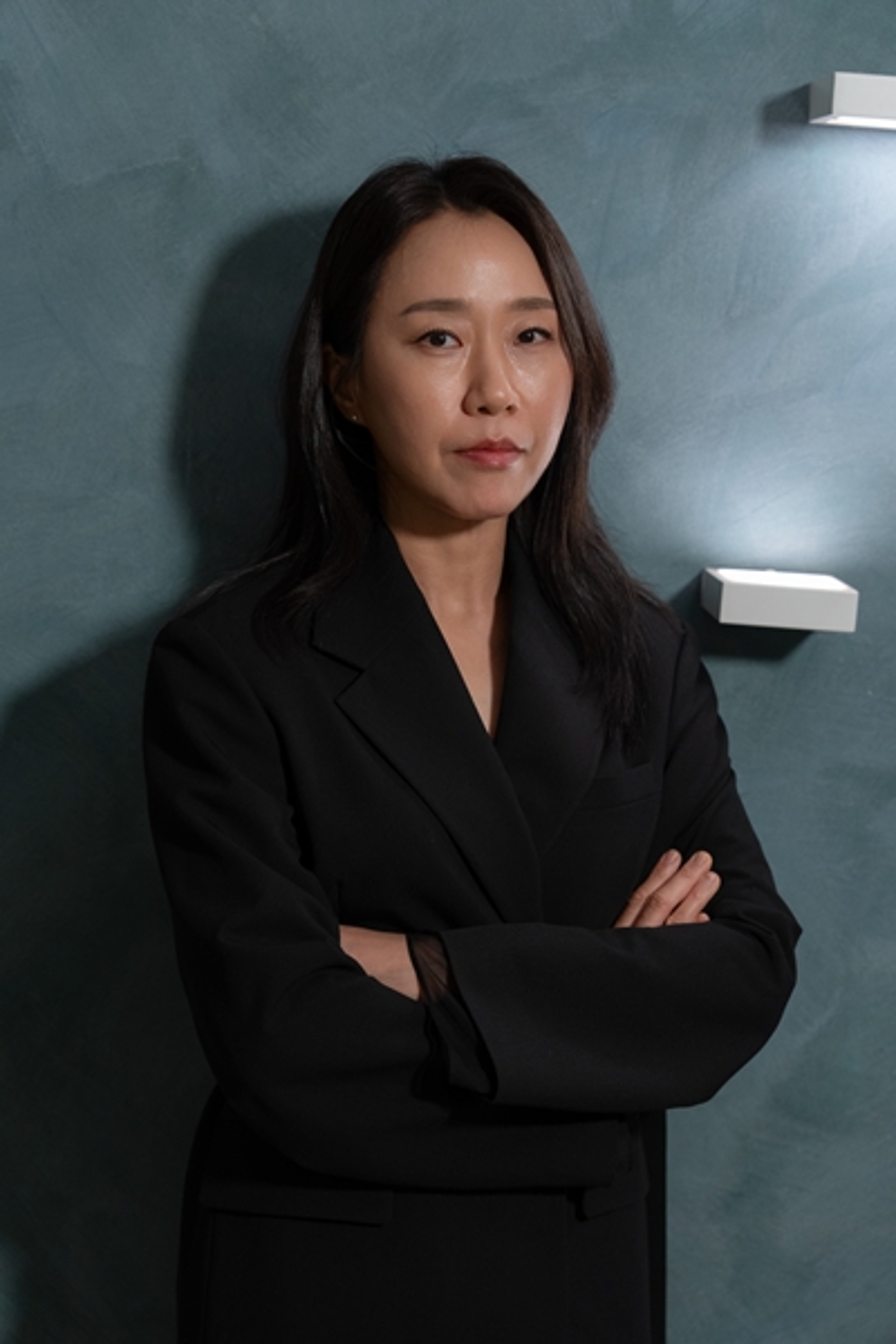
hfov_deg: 19.5
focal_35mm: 70
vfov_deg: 28.8
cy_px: 672
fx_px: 2613
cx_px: 448
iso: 1000
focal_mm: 70
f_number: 3.2
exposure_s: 1/250
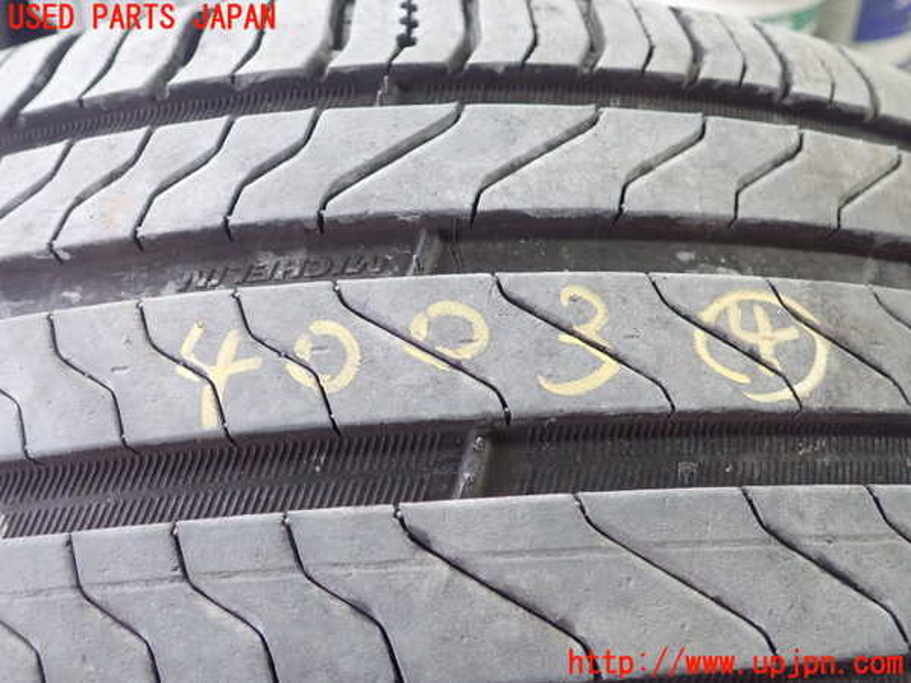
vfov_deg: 46.8
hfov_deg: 60.0
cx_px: 456
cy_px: 342
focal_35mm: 30
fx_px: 790
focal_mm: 5.5
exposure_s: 1/125
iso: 800
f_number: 2.3
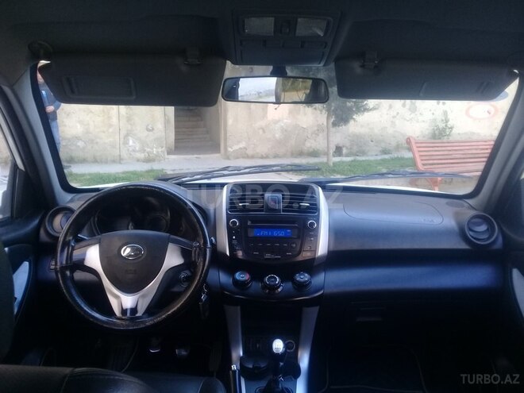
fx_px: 469
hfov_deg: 58.4
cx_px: 262
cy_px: 196
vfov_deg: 45.4
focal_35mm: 31
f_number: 2.2
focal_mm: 3.3
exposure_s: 1/50
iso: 50
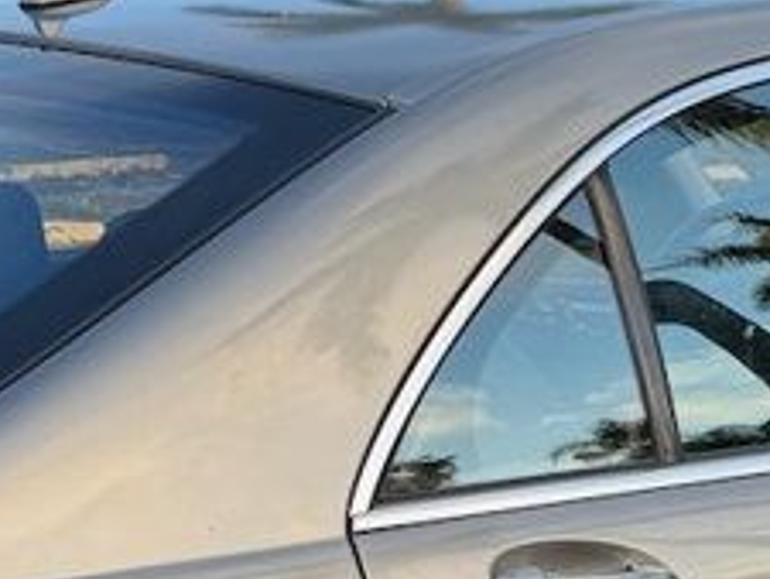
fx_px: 2426
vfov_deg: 13.2
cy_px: 695
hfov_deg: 18.0
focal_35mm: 109
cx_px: 236
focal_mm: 6.76
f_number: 1.78
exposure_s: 1/593
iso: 80
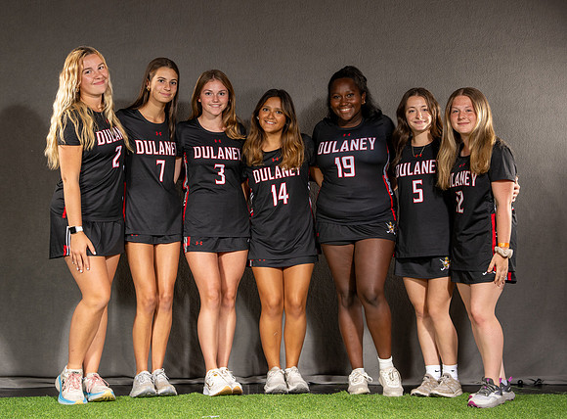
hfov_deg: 26.5
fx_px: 1205
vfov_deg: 19.7
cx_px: 294
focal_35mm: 74
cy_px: 167
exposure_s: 1/125
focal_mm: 50
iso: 160
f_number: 6.3
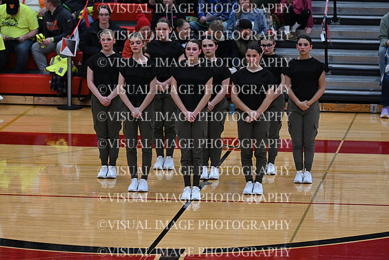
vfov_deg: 6.9
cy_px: 130
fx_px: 2162
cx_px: 194
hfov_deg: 10.3
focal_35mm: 200
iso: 4000
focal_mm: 200
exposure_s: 1/400
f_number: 4
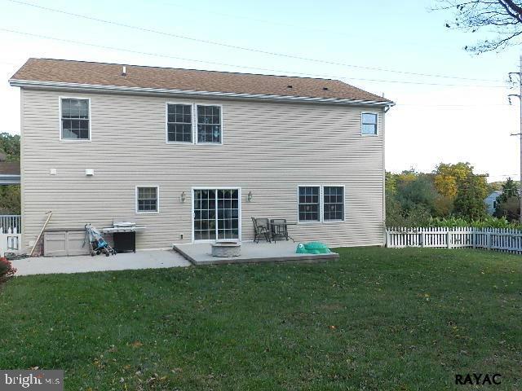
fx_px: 483
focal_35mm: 32
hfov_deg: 56.8
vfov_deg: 44.2
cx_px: 261
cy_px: 196
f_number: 3.7
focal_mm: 5.6
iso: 160
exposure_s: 1/320
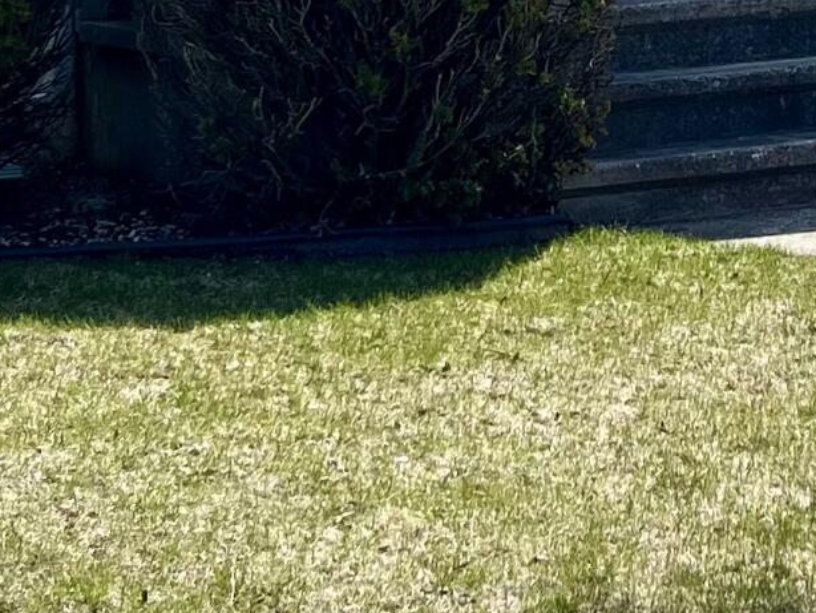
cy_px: -452
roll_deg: +2.3
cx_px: 763
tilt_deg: +2.9
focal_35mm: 127
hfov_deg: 15.3
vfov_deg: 11.0
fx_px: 2995
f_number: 1.6
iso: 50
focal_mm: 5.1
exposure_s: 1/3623
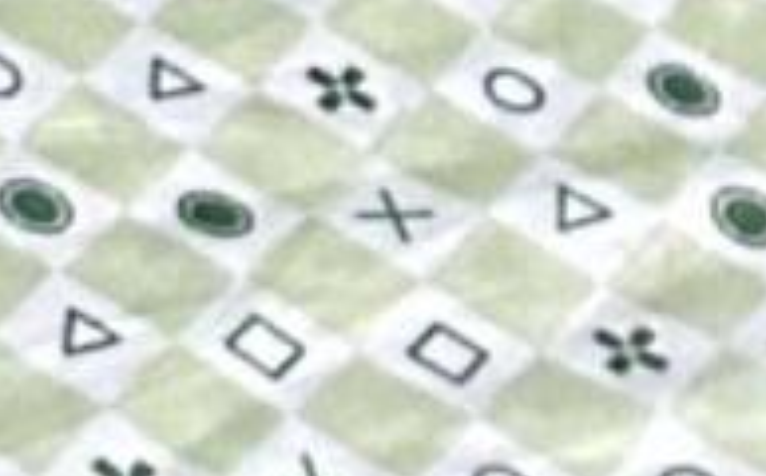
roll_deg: -2.8
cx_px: -1861
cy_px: -3209
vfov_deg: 3.4
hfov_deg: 6.4
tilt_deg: -20.6
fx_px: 5962
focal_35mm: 286
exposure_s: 1/47
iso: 500
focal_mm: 5.7
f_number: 1.5
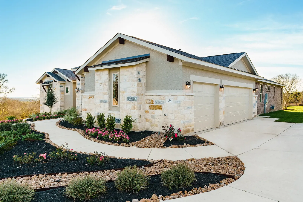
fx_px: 210
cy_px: 101
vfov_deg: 51.3
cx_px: 152
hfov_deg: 71.5
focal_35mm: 25
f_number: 4.5
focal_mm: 25
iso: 100
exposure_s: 1/200
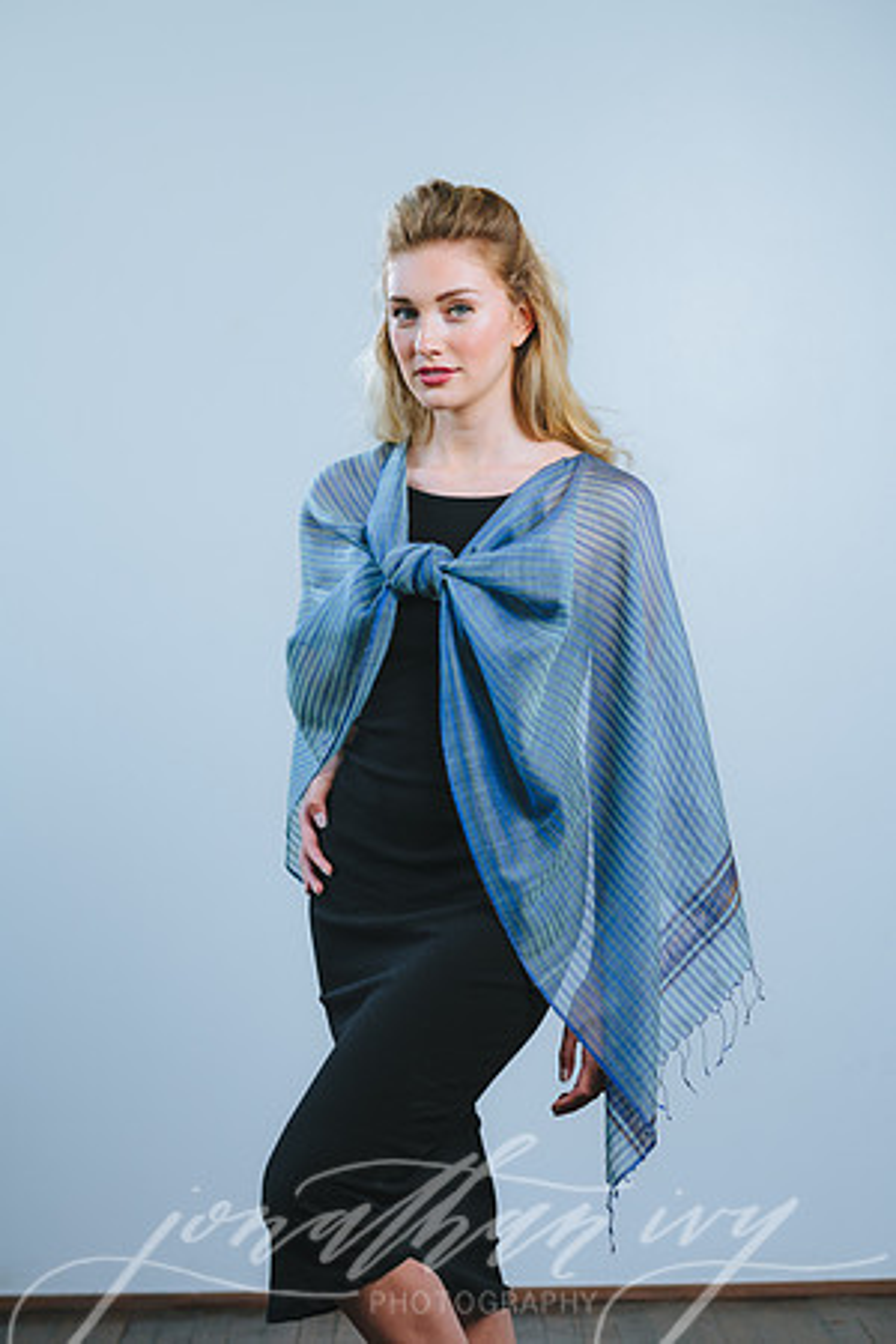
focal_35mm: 85
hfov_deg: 16.1
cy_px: 672
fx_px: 3173
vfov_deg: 23.9
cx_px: 448
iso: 100
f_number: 4
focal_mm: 85
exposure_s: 1/200
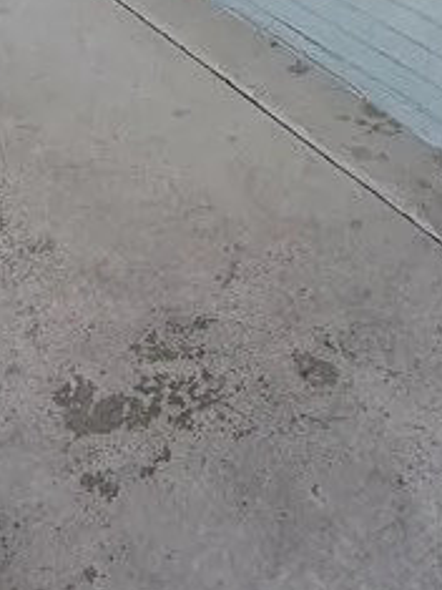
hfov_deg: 24.0
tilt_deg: -14.6
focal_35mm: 61
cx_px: 191
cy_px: -239
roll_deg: +0.9
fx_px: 1039
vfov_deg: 25.6
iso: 40
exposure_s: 1/199
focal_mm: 2.22
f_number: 2.2
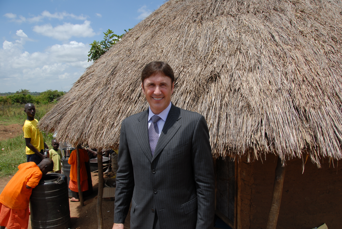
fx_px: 257
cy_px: 114
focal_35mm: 27
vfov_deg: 48.0
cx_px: 171
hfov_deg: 67.3
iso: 100
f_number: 7.1
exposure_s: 1/320
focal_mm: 18
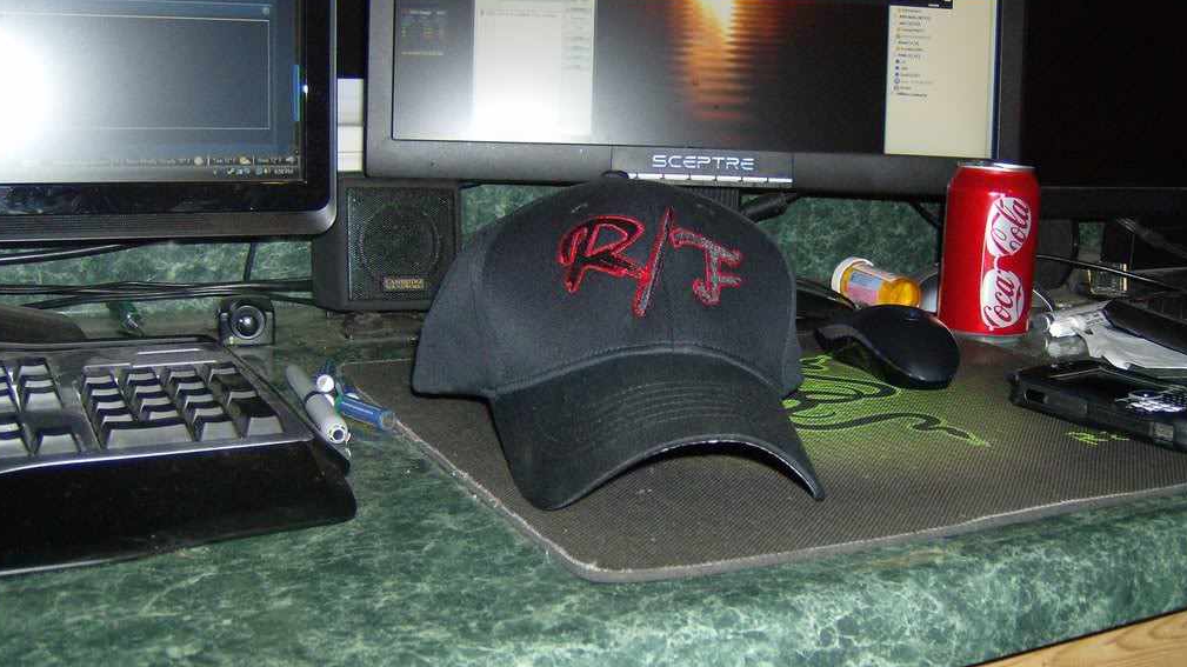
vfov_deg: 29.7
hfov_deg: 50.5
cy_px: 353
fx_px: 1259
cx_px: 589
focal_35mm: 40
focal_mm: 6
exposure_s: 1/60
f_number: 2.8
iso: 200
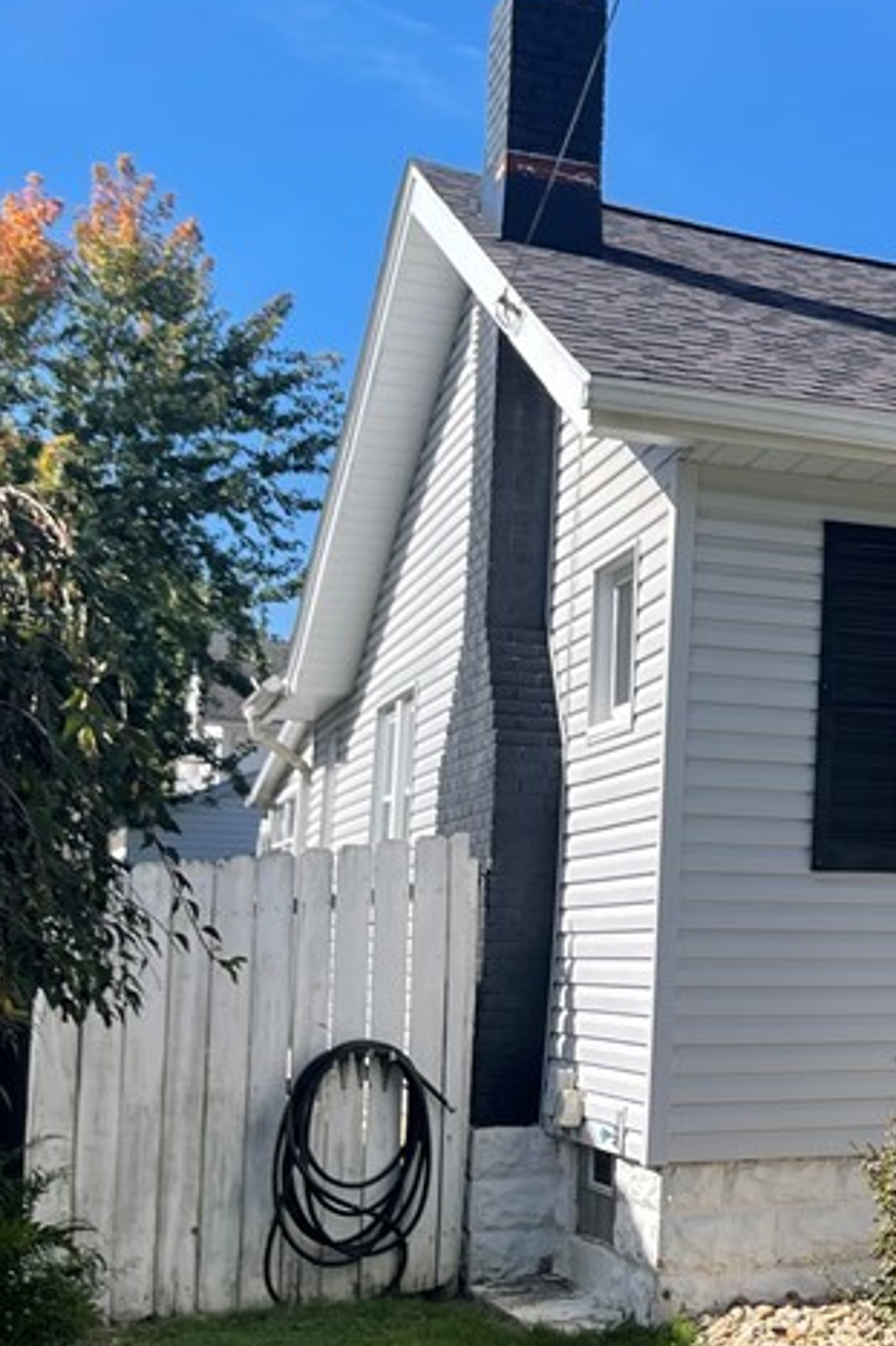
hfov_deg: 20.3
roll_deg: -0.6
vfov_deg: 35.1
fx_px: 2129
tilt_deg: +7.6
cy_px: 654
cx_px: 1357
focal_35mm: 57
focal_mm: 5.1
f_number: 1.6
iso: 32
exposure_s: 1/2165
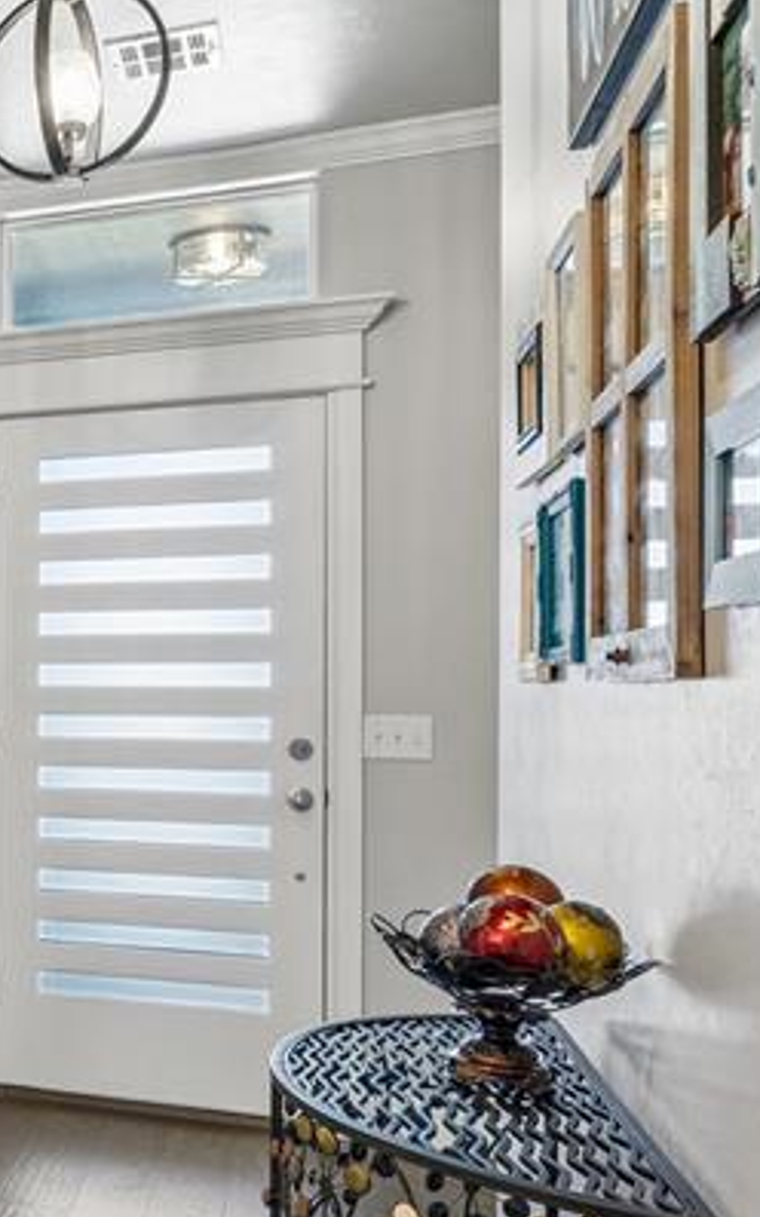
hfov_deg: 24.1
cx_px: -378
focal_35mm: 42
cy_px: 677
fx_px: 1392
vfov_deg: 47.1
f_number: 8
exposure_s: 1/4
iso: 200
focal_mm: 16
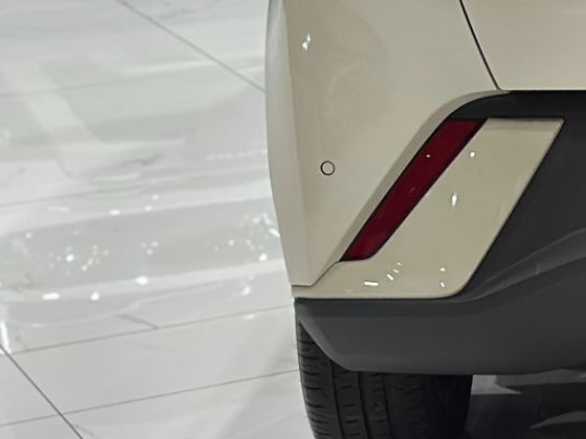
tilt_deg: -11.2
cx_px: 908
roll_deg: +0.9
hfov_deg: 11.1
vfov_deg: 8.6
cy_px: -43
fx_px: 2894
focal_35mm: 171
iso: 160
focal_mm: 6.86
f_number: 1.78
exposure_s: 1/120
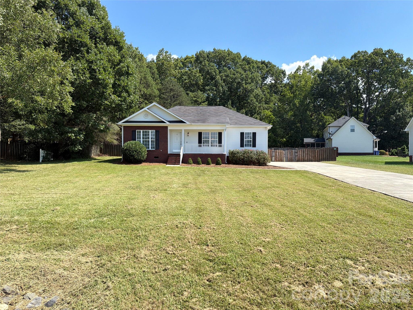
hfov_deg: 71.6
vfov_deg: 56.8
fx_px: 286
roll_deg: -0.3
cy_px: 155
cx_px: 206
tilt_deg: +0.0
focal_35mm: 24
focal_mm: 6.76
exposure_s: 1/1901
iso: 100
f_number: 1.78
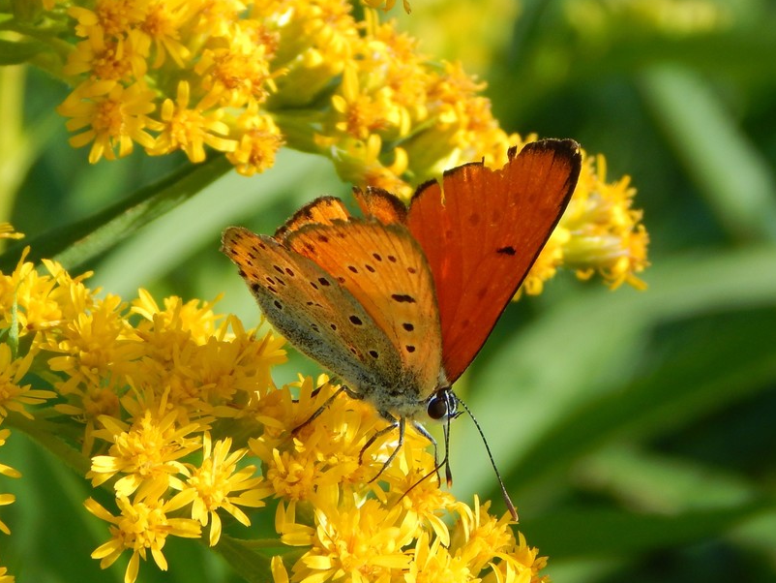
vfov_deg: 9.9
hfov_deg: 13.2
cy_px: 290
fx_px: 3364
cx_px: 394
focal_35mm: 150
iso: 125
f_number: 4.9
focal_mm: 25.3
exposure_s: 1/500
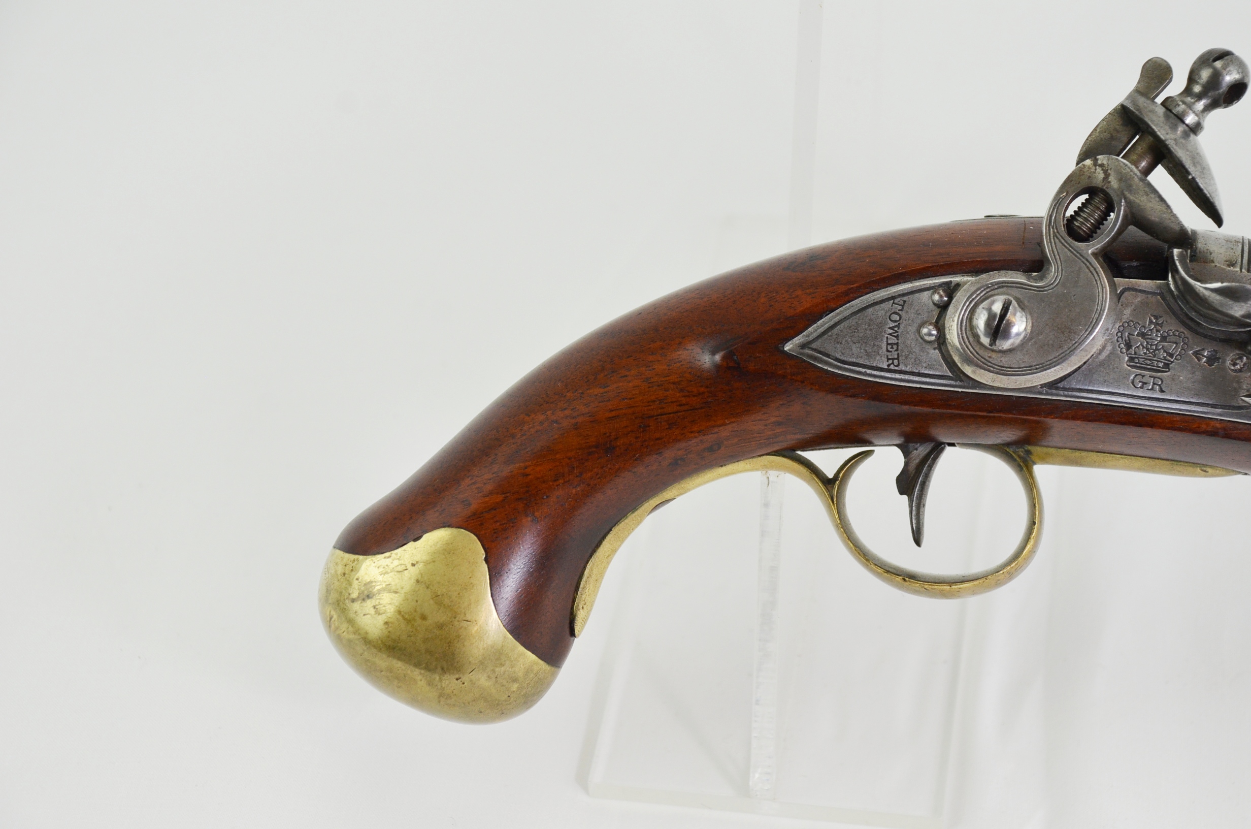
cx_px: 626
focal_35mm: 93
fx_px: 3225
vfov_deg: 14.6
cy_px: 414
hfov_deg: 22.0
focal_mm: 62
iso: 720
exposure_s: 1/250
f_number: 5
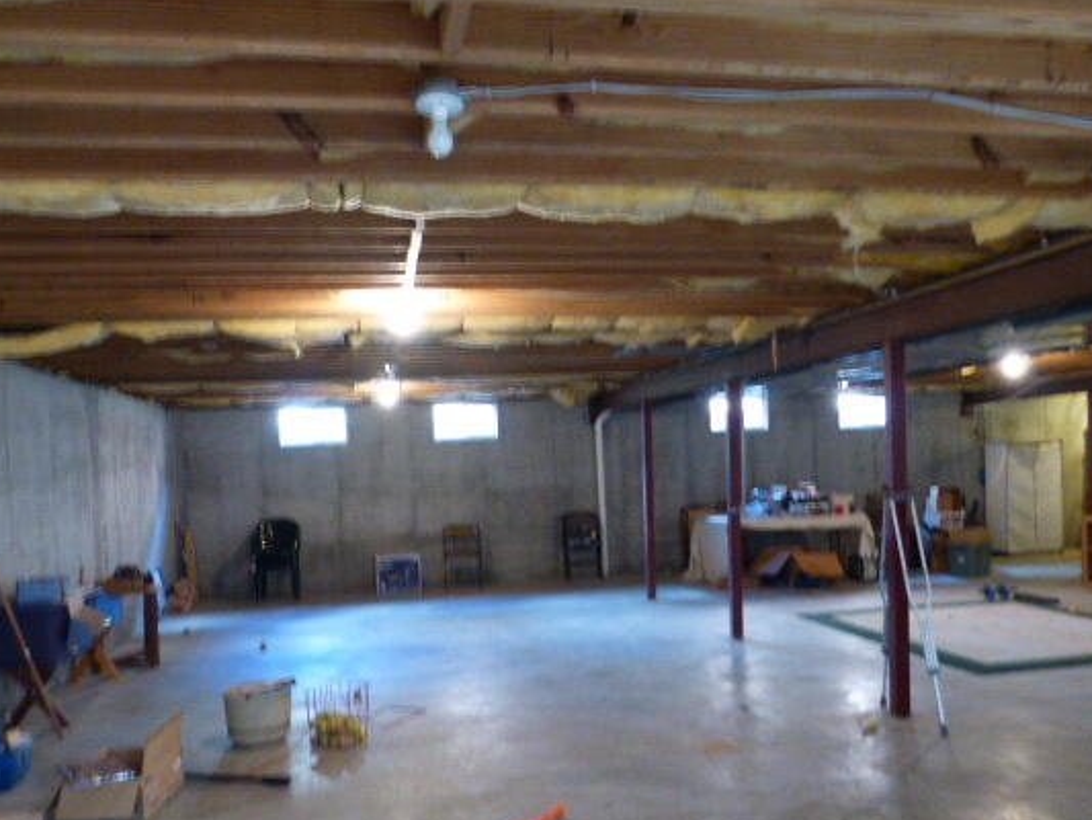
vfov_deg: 46.8
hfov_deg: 59.9
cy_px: 439
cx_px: 590
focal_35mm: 30
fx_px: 947
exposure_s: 1/8
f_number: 2.8
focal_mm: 4.5
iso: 400
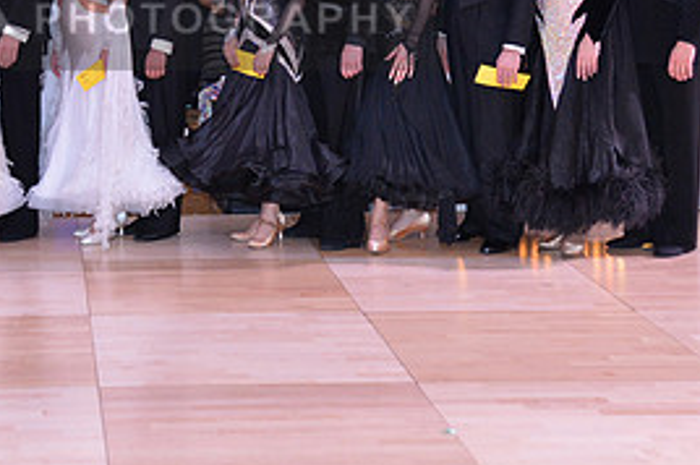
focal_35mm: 104
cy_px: 1
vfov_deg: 13.0
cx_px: 159
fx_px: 2020
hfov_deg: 19.5
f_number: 4
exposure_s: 1/250
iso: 2000
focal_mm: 48
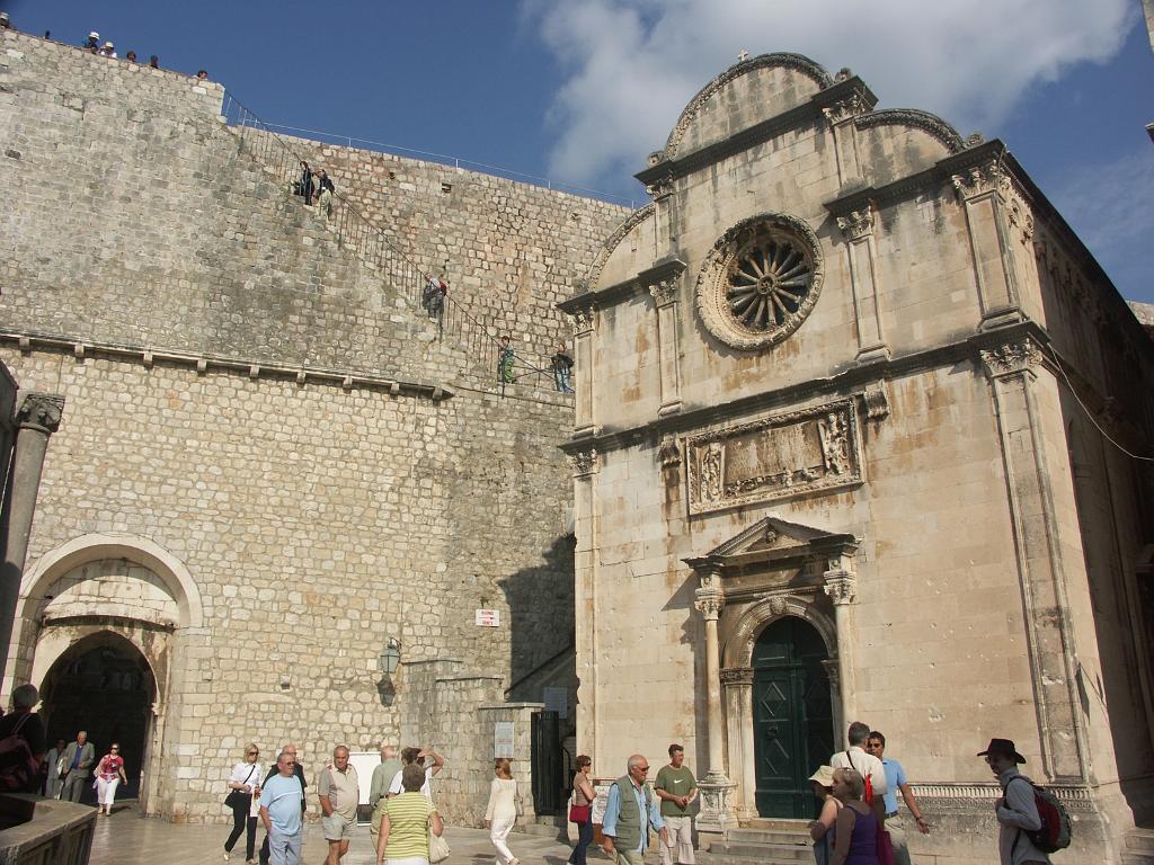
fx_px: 933
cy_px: 432
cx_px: 577
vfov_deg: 49.7
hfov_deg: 63.4
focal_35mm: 28
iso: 64
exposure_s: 1/400
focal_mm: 7.2
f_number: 8
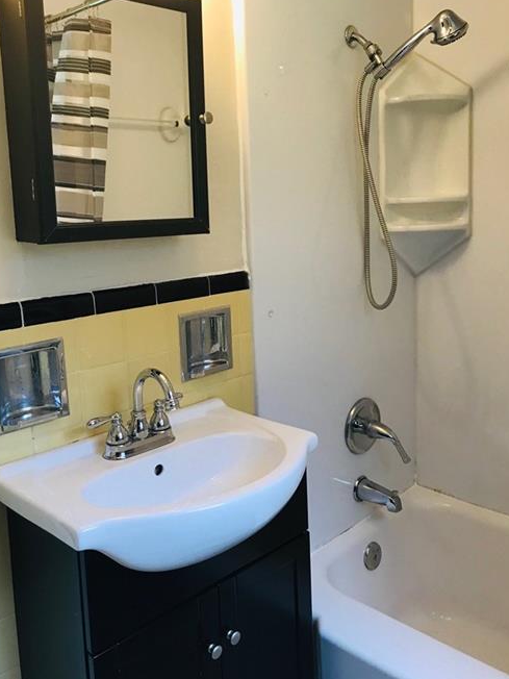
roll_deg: +2.3
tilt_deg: -6.8
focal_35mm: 33
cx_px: 272
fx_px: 647
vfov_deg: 55.1
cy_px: 286
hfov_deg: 42.9
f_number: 1.8
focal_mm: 3.99
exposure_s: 1/30
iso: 32
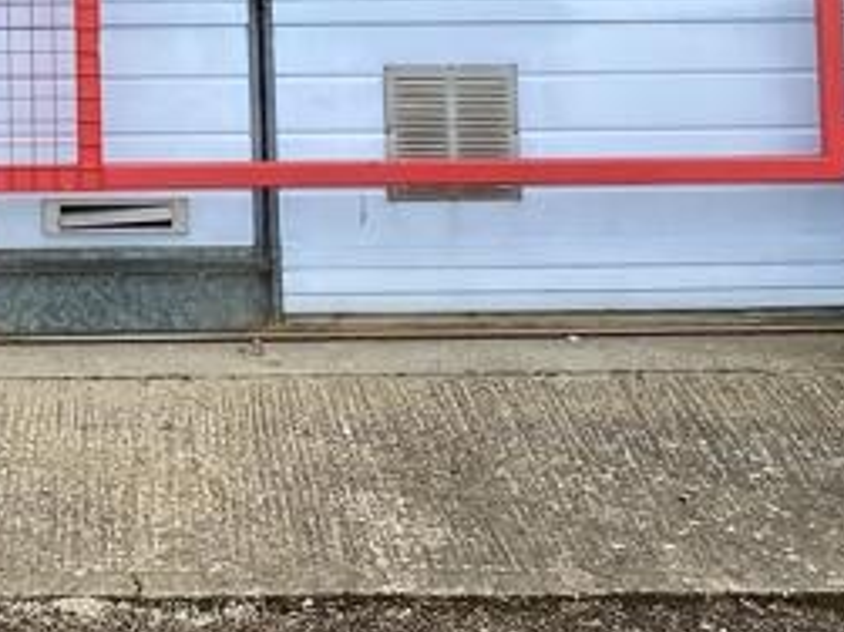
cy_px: -454
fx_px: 2583
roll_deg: +0.3
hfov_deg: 18.0
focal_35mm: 106
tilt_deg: +5.4
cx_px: -47
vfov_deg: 12.8
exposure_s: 1/1701
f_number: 1.8
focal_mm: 4.25
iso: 32
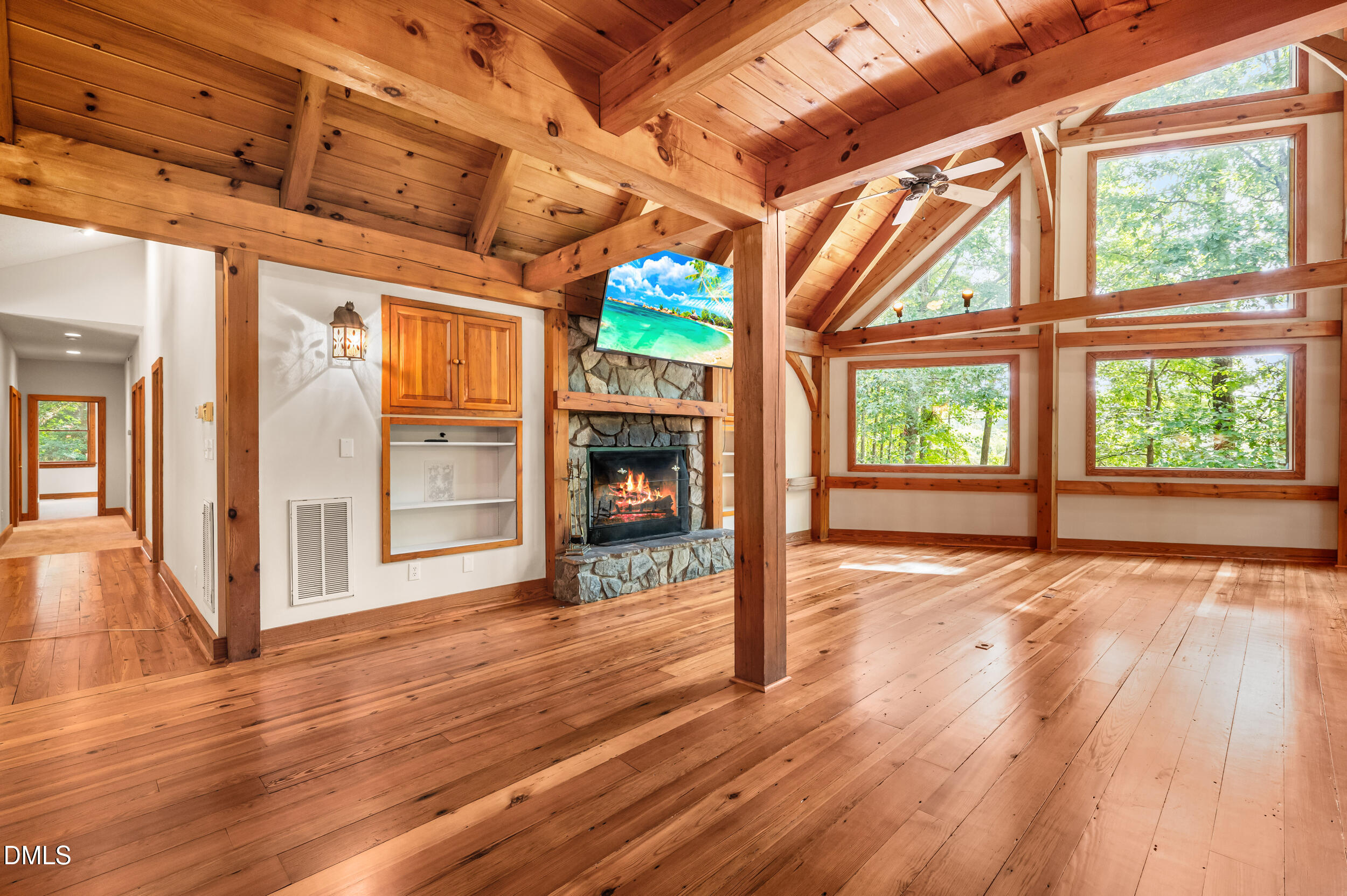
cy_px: 448
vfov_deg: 73.7
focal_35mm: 16
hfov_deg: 96.8
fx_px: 598
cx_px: 674
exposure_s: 1/6
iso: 800
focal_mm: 16
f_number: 8
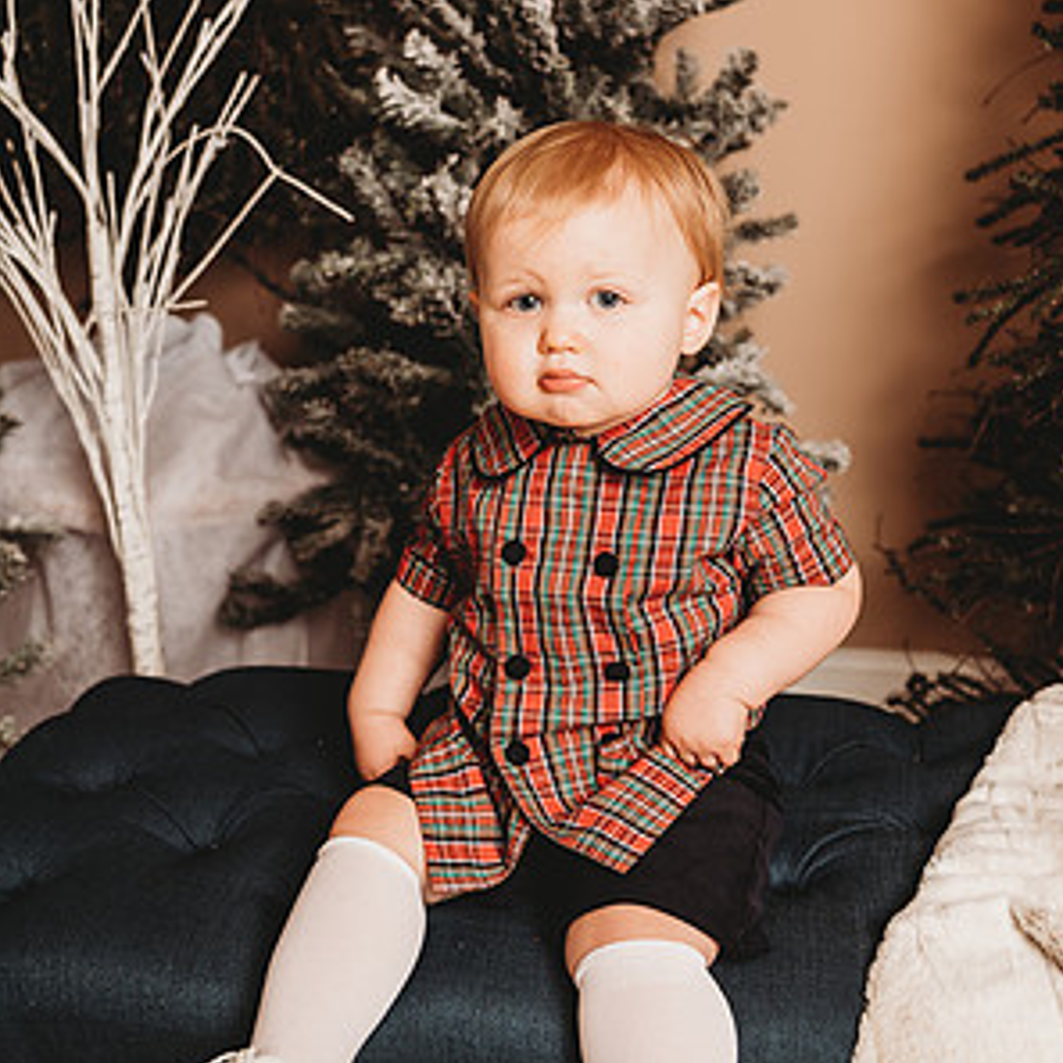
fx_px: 1702
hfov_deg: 34.7
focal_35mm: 49
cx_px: 533
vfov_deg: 34.7
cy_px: 508
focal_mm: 38
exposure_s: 1/160
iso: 100
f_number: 4
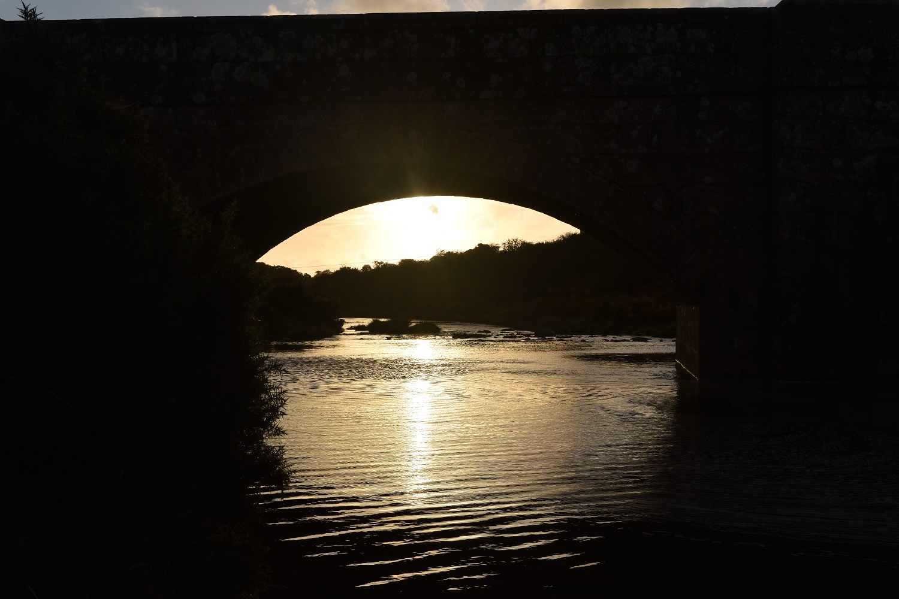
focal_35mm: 44
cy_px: 300
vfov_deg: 30.8
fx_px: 1086
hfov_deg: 45.0
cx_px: 450
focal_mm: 29
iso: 100
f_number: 11
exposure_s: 1/500
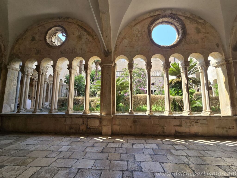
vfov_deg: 89.9
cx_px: 118
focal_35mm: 13
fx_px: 89
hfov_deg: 106.2
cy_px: 89
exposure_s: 1/465
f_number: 2.2
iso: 50
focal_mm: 2.2
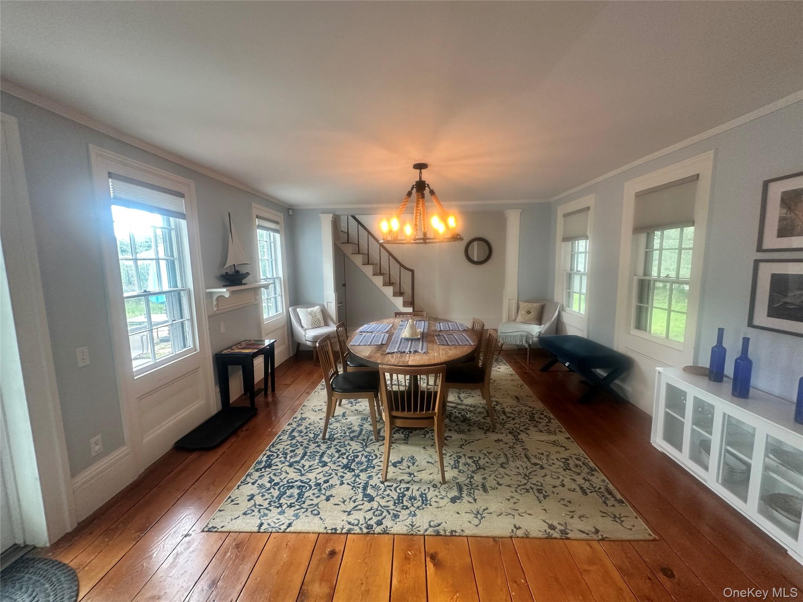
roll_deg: -0.1
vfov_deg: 85.7
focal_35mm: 14
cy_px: 301
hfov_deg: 102.1
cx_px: 402
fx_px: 325
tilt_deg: -6.9
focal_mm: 2.22
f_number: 2.2
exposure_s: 1/60
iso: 250
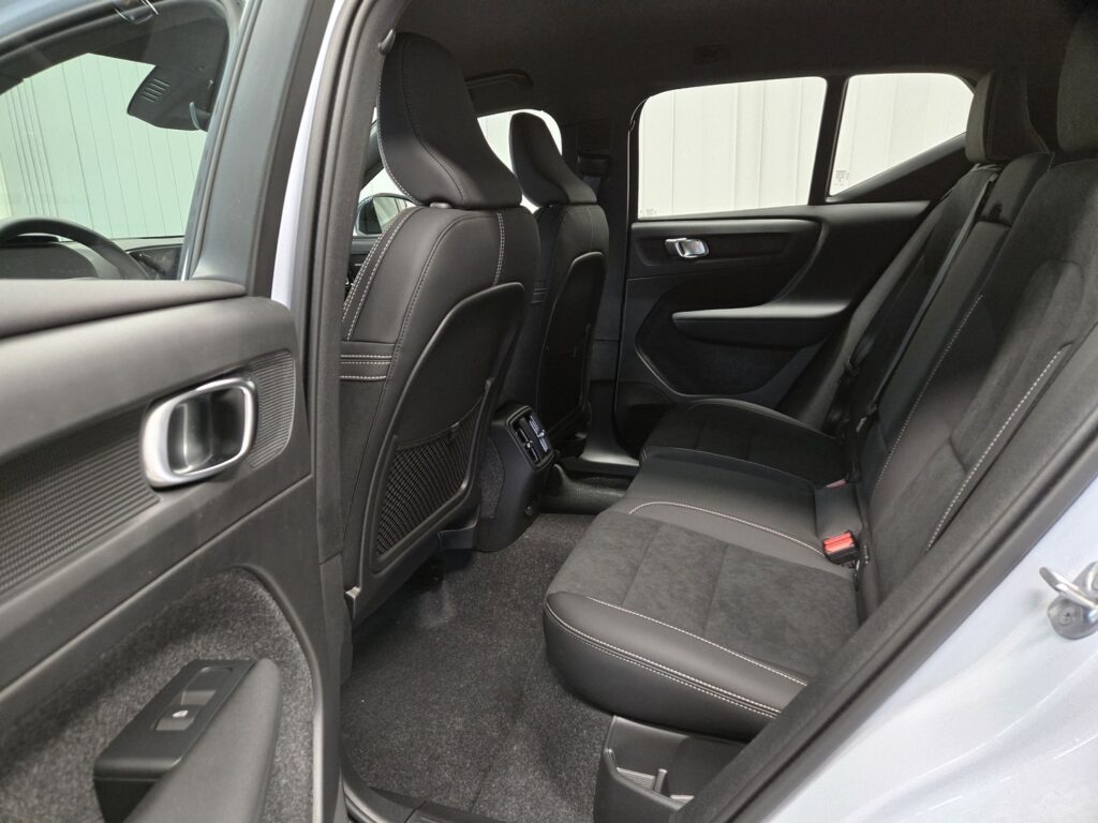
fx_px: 730
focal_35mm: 23
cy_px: 412
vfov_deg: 58.9
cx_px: 549
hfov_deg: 73.9
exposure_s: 1/100
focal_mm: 5.4
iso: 1250
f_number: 1.8
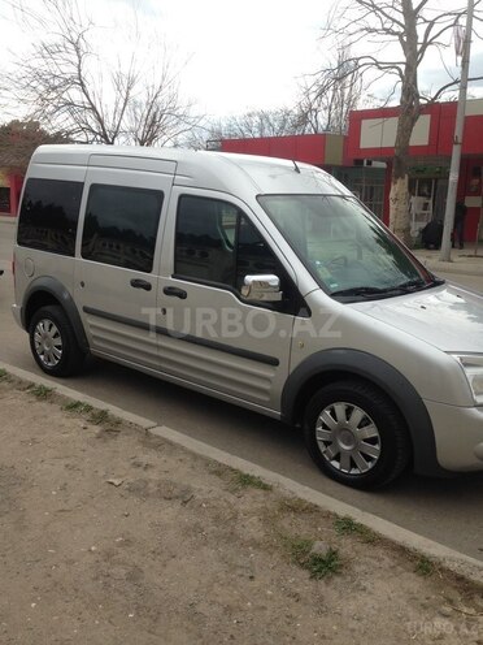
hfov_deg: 42.9
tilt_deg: -13.4
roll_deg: -1.7
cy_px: 322
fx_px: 614
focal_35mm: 33
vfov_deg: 55.4
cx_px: 242
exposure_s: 1/935
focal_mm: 4.12
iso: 50
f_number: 2.4
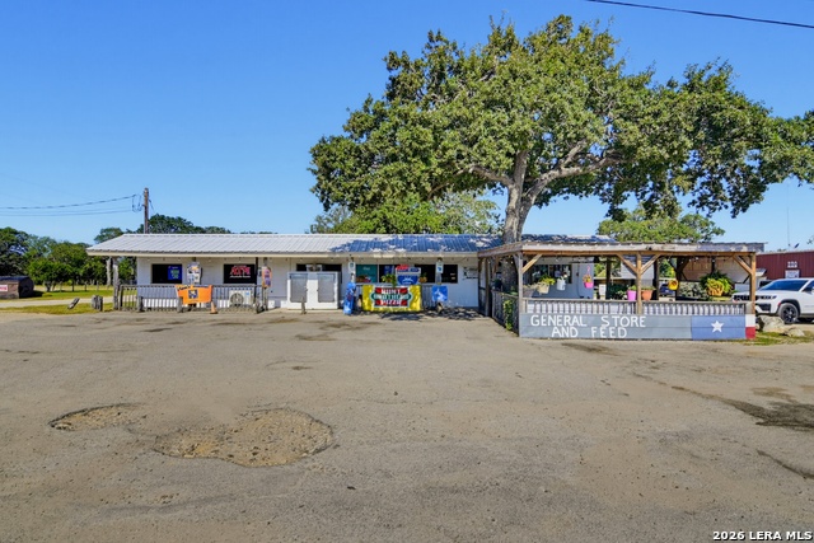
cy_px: 272
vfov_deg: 70.5
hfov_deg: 93.3
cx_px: 407
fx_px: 384
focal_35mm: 17
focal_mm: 11.5
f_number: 7.1
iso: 100
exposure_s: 1/250
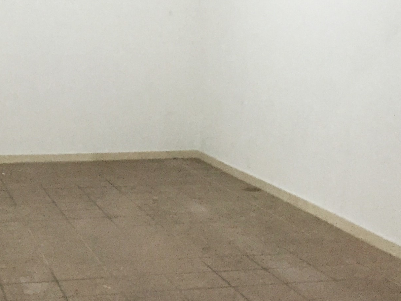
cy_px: 76
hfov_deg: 25.0
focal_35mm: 78
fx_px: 903
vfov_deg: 18.8
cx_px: 150
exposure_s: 1/25
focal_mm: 4.15
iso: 250
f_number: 2.2
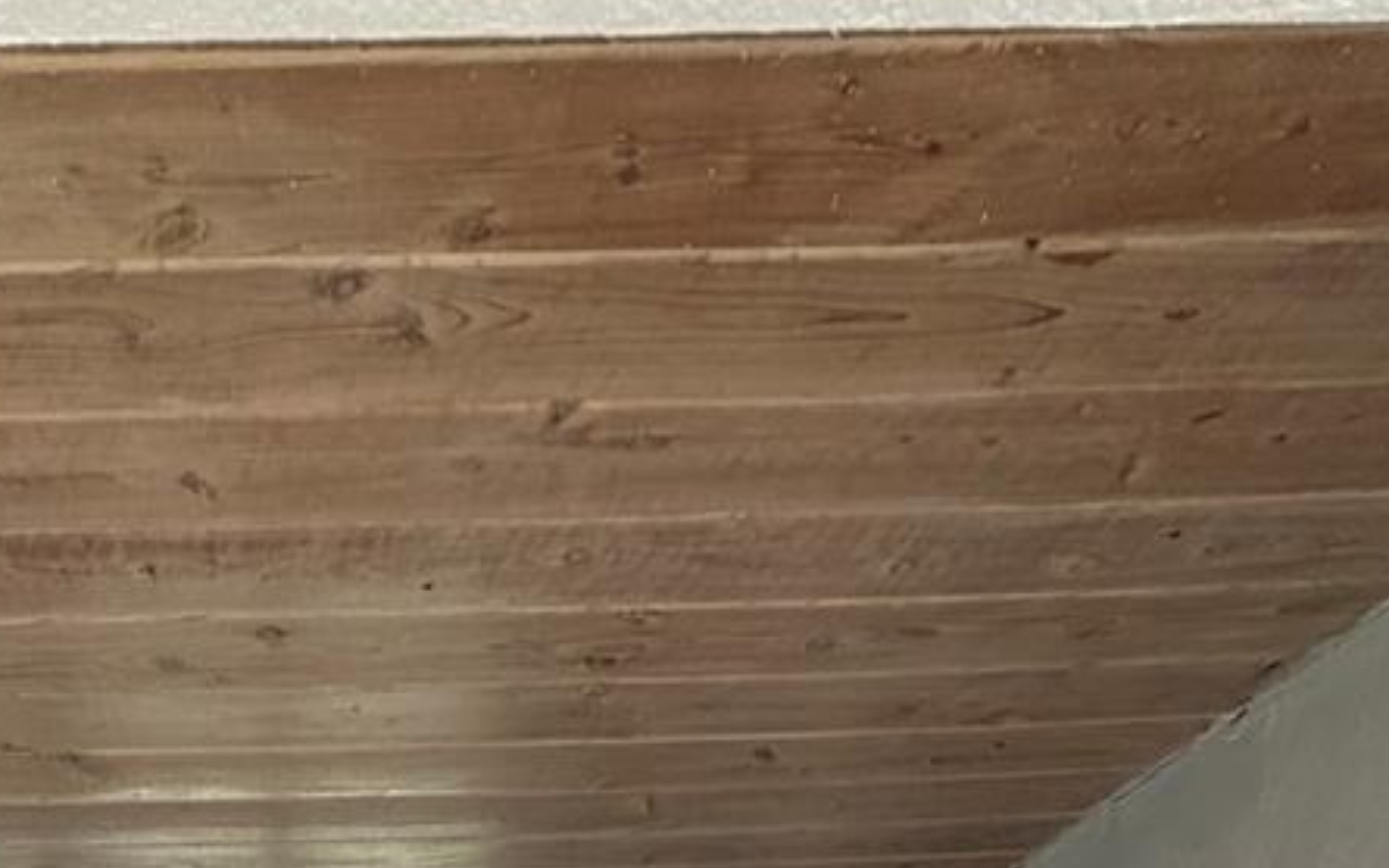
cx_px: 312
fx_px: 1514
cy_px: 1817
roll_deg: +2.3
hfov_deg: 47.1
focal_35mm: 40
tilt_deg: -14.1
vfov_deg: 18.1
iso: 125
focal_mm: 2.22
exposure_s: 1/121
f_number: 2.2
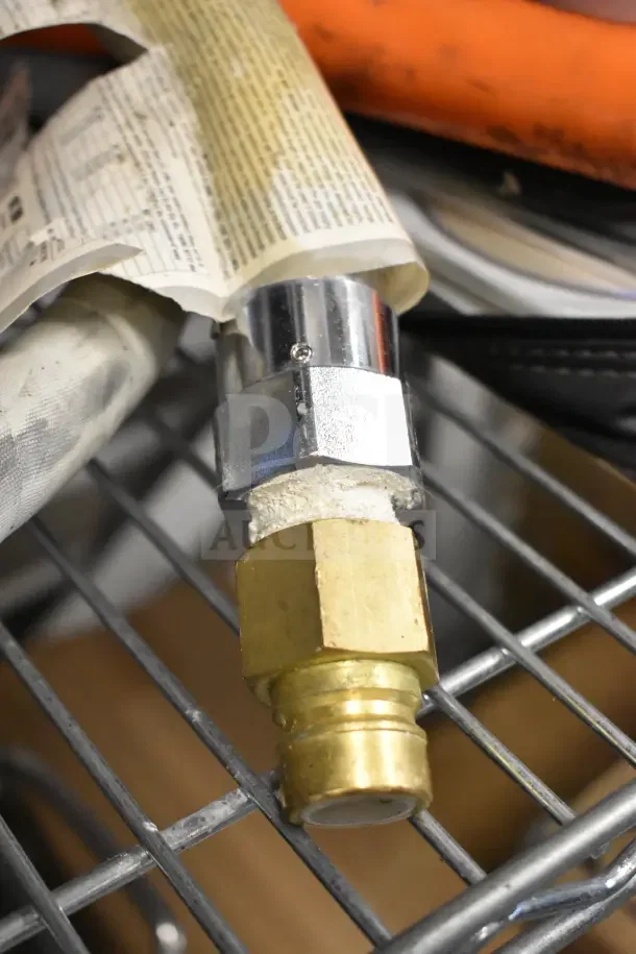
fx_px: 1272
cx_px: 318
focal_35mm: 48
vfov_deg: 41.1
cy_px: 477
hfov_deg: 28.1
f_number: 5.6
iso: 6400
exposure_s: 1/125
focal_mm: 32
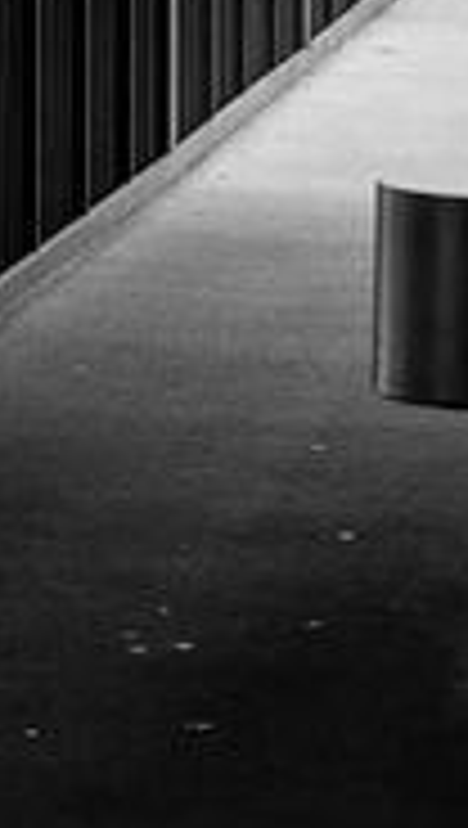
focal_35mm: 364
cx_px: 1210
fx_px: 8001
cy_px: -236
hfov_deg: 3.3
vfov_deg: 5.9
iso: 160
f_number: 2.8
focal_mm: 50
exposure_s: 1/50
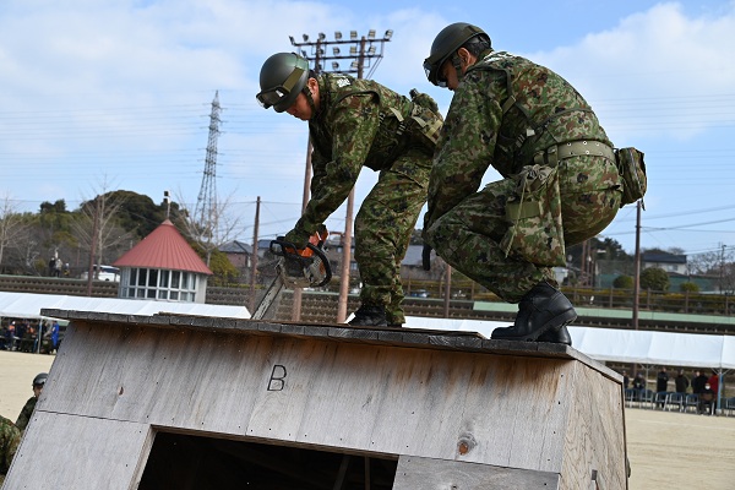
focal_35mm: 48
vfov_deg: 28.1
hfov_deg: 41.1
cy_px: 245
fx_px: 980
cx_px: 368
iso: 100
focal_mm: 48
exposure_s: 1/320
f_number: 6.3
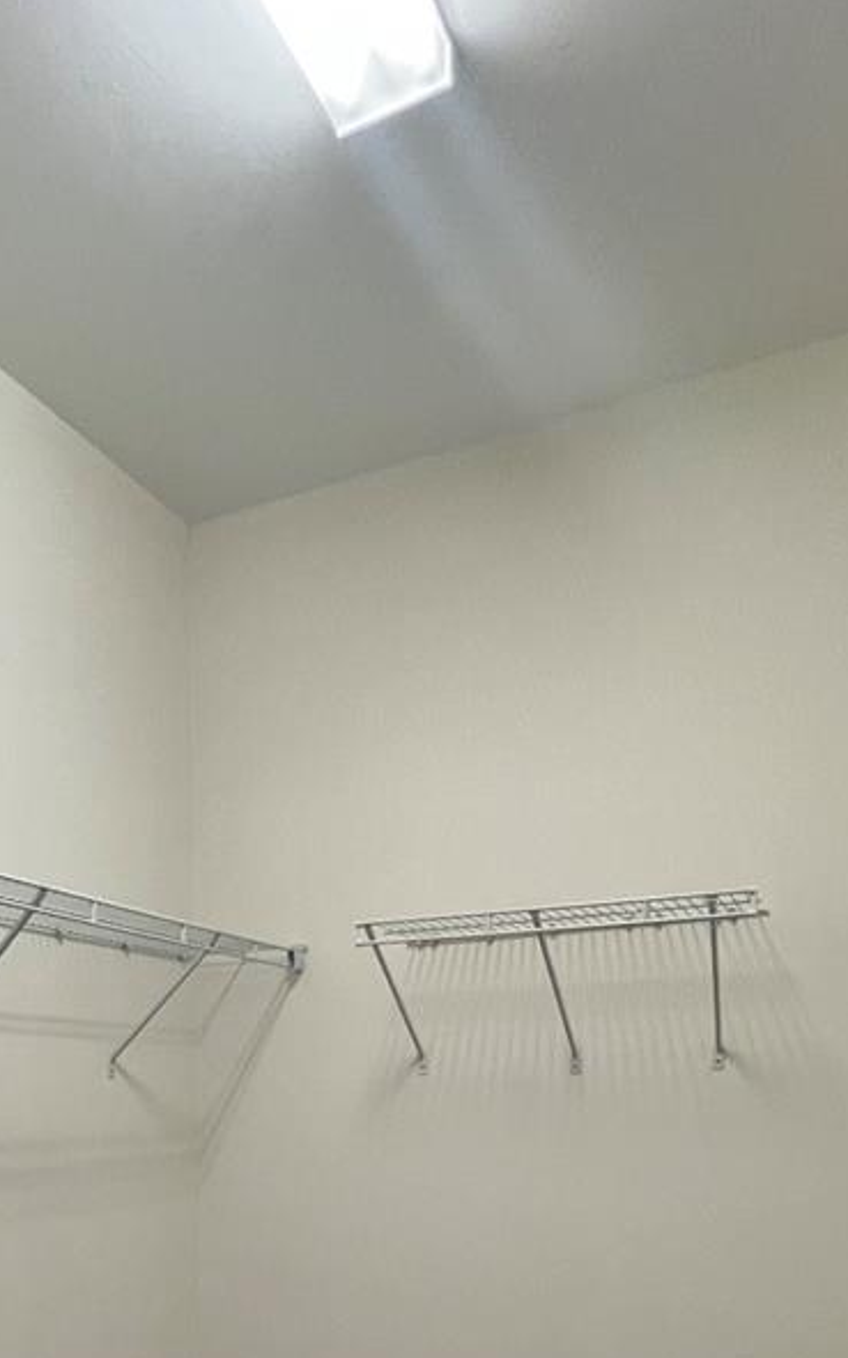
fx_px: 1036
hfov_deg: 43.9
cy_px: 1222
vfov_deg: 57.2
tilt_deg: -5.3
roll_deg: +1.7
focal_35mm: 28
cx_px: 280
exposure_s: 1/120
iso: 250
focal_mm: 1.57
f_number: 1.8
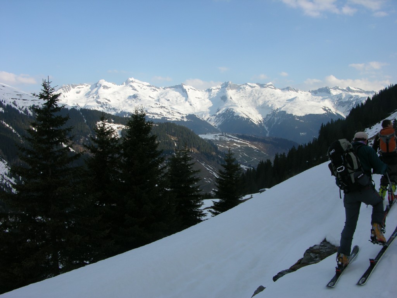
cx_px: 198
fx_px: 401
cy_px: 149
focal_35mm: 35
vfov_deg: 40.7
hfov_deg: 52.6
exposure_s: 1/190
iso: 50
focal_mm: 8.9
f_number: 6.3
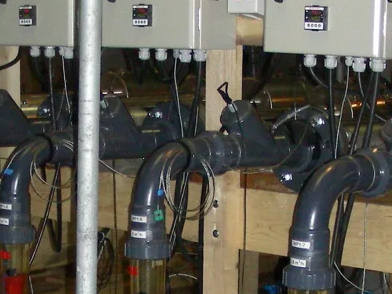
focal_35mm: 113
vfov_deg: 12.9
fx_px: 1280
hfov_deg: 17.4
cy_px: 313
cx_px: 205
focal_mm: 6.3
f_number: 3.5
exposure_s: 1/60.1
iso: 200
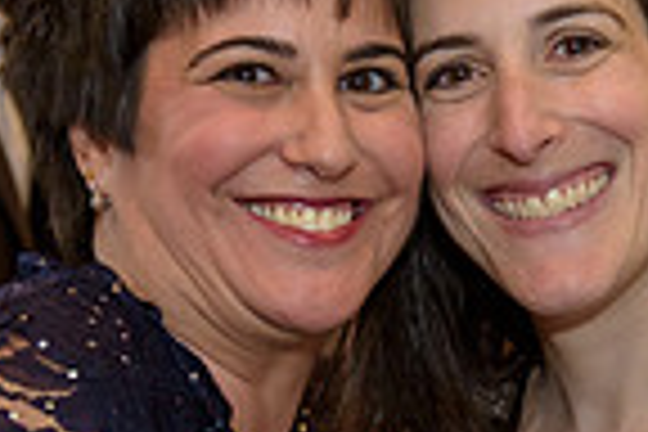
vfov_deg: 9.0
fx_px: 2754
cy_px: 313
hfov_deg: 13.4
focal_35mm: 153
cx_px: 482
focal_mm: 38
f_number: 3.2
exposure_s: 1/125
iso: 1250
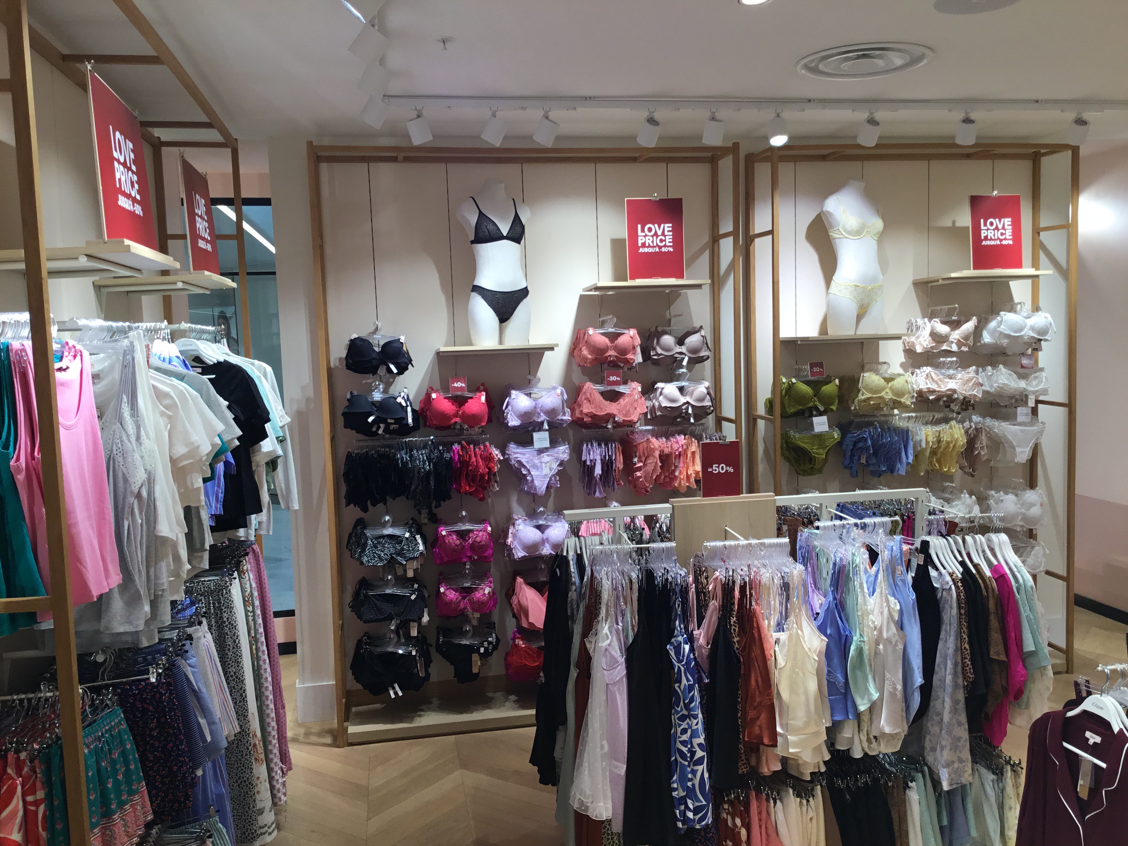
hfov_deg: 58.4
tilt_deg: -5.5
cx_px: 564
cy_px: 423
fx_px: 1010
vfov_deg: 45.4
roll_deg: +3.1
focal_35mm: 31
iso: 32
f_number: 2.4
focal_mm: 3.3
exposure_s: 1/100
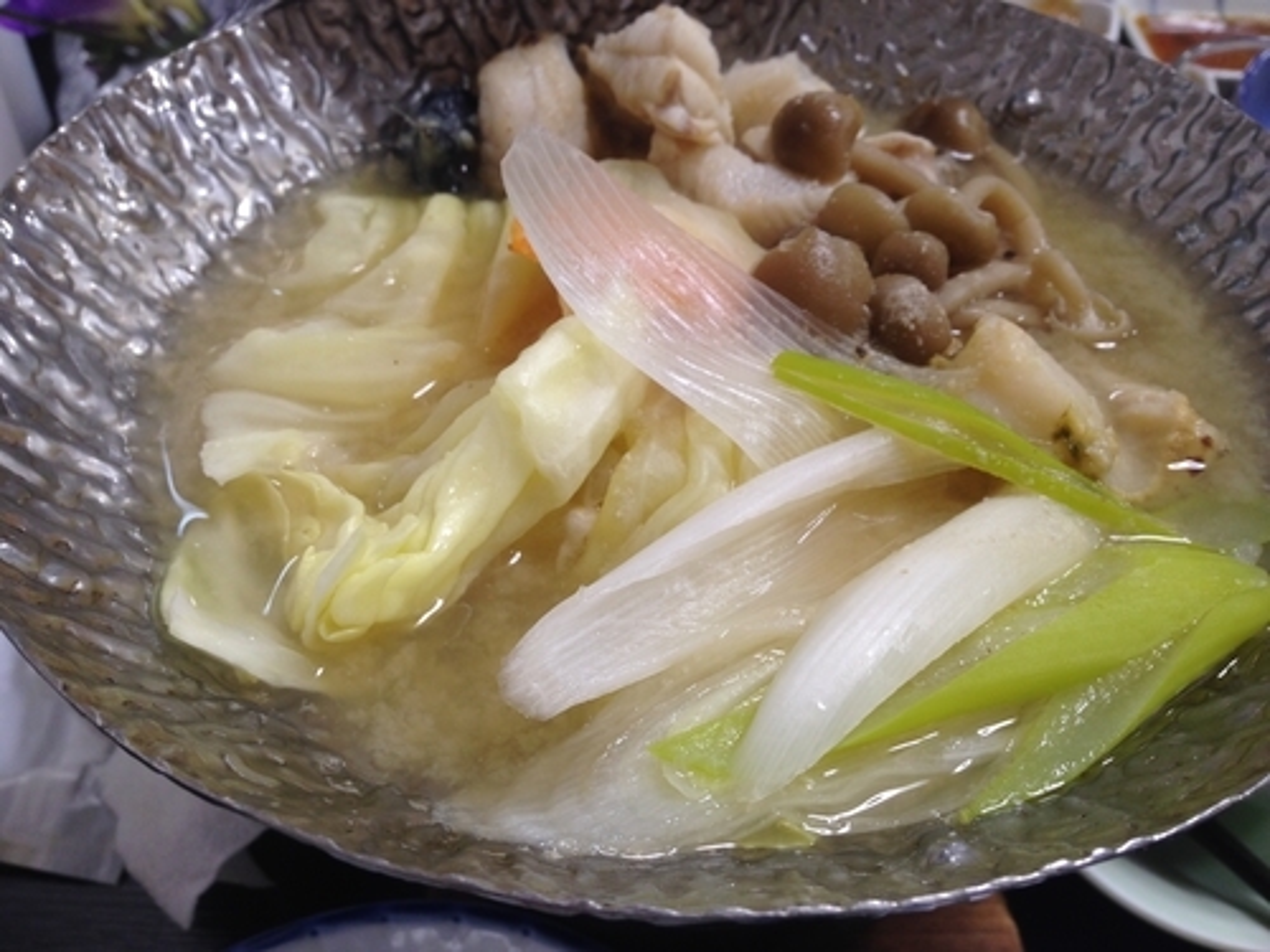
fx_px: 1211
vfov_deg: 42.9
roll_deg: +3.9
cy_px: 476
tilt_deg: -43.5
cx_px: 635
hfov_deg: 55.4
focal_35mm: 33
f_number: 2.4
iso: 64
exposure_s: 1/20
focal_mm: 4.12
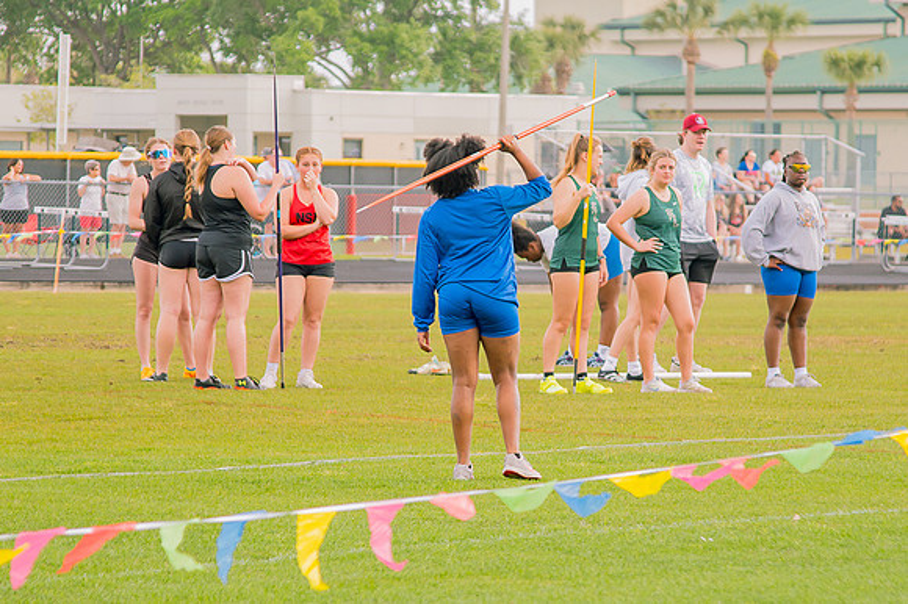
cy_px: 319
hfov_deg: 8.1
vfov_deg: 5.4
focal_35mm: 255
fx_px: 6421
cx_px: 514
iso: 200
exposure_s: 1/200
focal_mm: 120
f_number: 4
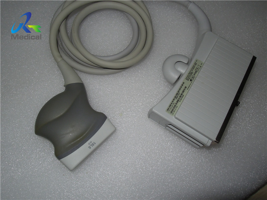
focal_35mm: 24
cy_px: 100
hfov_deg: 71.6
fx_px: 185
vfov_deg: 56.8
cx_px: 134
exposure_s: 1/30
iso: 160
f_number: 8
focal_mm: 4.3
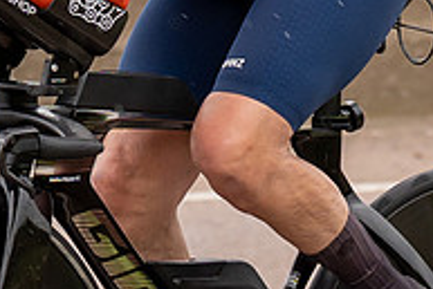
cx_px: 168
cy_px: -51
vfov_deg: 2.2
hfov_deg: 3.3
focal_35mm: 629
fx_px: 7571
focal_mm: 70
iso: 320
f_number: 3.5
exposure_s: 1/1000
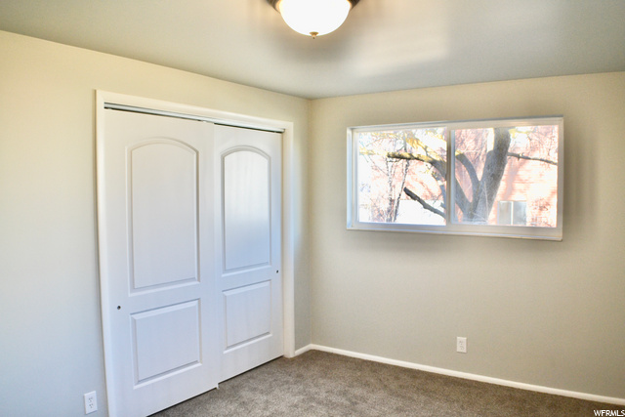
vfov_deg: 36.9
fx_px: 625
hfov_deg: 53.1
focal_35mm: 36
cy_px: 208
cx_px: 312
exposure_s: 1/100
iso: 400
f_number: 5
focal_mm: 24
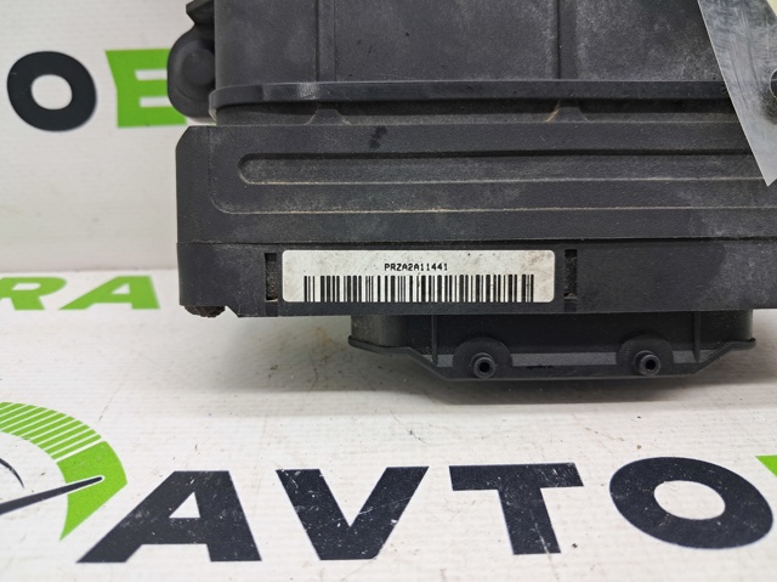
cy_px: 291
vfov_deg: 51.3
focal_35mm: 27
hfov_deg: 65.4
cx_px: 388
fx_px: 606
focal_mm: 4
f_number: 1.8
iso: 64
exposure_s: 1/50
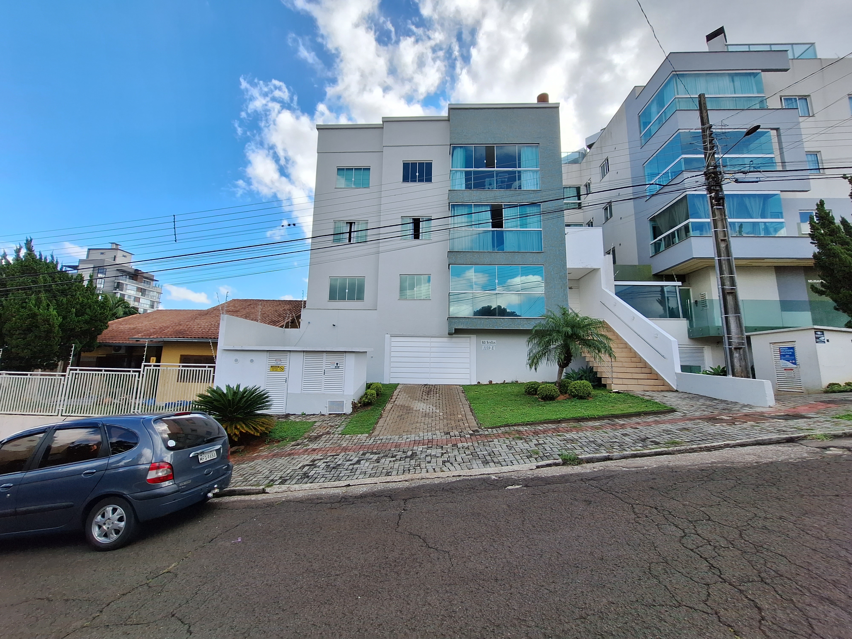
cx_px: 426
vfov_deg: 89.9
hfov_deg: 106.2
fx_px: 320
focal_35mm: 13
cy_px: 320
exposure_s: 1/1253
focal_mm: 1.74
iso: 40
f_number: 2.2
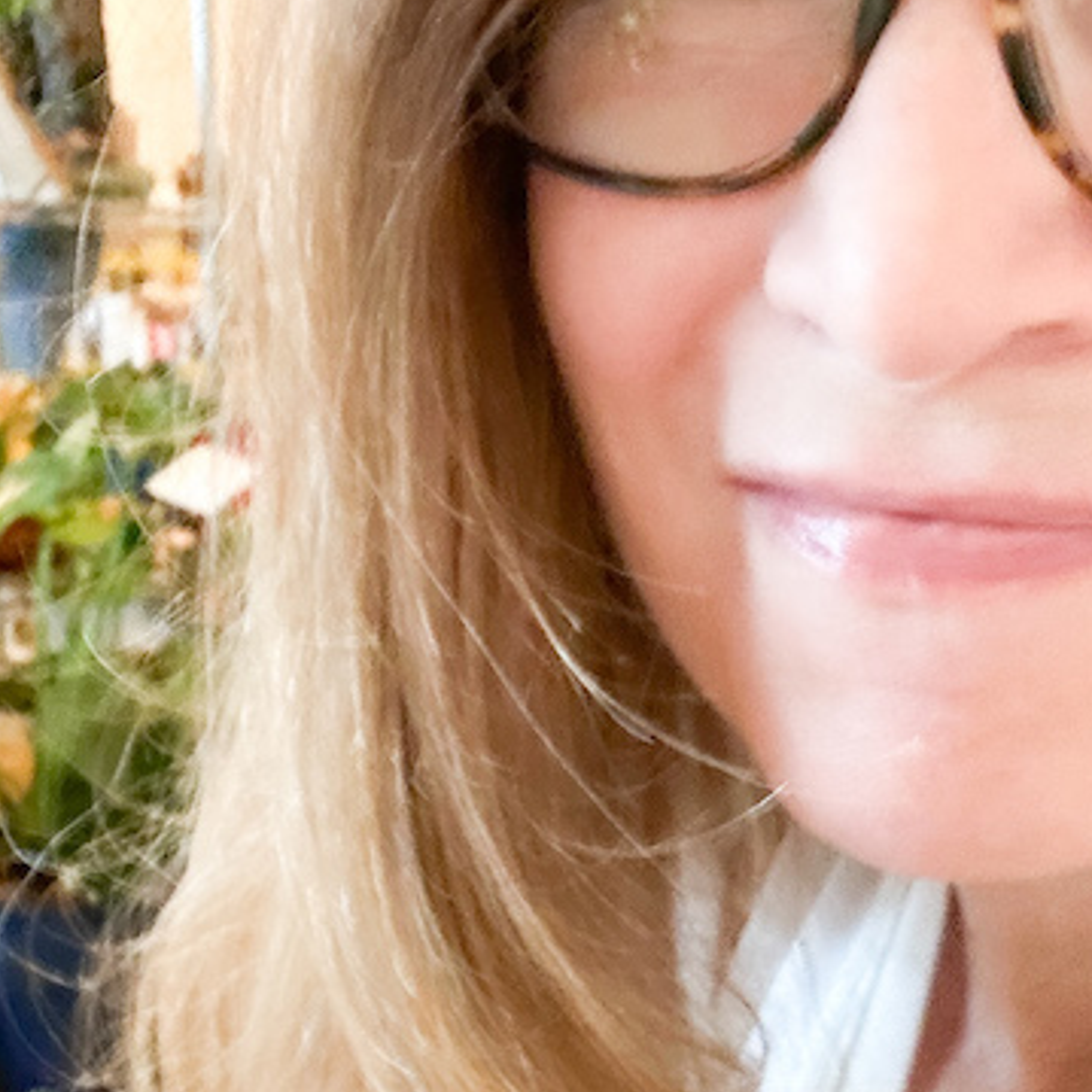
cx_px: 830
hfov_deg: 26.5
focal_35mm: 64
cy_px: 856
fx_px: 2284
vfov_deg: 26.4
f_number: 1.9
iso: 320
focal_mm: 2.69
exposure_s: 1/30
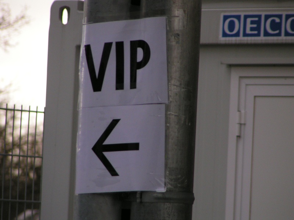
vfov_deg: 3.9
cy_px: 110
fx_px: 3227
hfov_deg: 5.2
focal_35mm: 380
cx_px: 147
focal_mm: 58
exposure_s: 1/400
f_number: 3.5
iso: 100
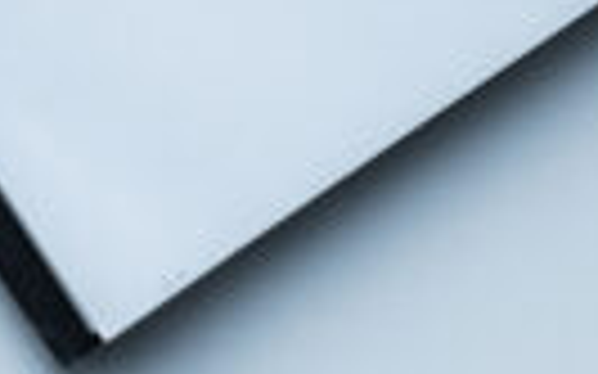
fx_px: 5865
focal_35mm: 360
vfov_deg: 3.5
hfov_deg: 5.8
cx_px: 414
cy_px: -1115
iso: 200
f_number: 6.3
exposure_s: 1/30
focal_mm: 46
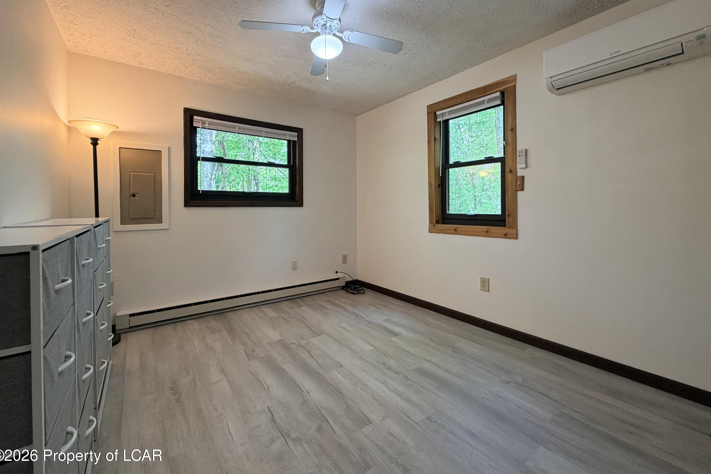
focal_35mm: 15
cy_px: 206
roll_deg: +0.8
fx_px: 296
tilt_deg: +0.7
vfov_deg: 76.9
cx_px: 357
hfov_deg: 100.4
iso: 200
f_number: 2.2
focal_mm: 2.22
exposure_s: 1/60
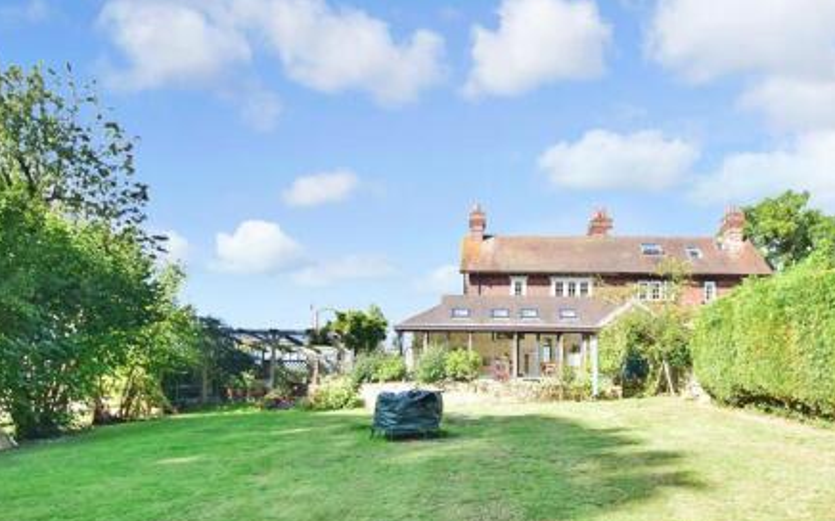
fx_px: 523
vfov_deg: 50.9
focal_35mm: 23
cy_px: 386
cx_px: 463
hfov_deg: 76.9
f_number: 5
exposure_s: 1/1600
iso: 500
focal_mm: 10
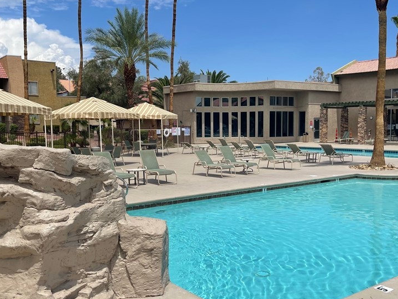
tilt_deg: -5.1
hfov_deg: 50.1
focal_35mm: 37
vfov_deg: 38.6
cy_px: 168
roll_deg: +1.0
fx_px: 425
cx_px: 209
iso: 32
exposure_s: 1/6993
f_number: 1.6
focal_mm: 5.1
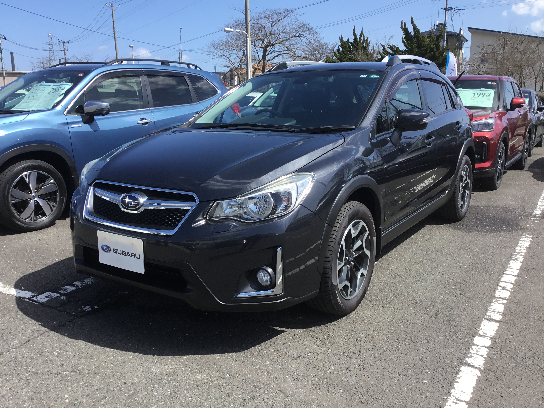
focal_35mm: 31
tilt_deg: -13.5
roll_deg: +0.4
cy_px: 204
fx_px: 487
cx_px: 272
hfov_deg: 58.4
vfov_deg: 45.4
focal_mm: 3.3
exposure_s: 1/936
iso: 25
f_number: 2.4
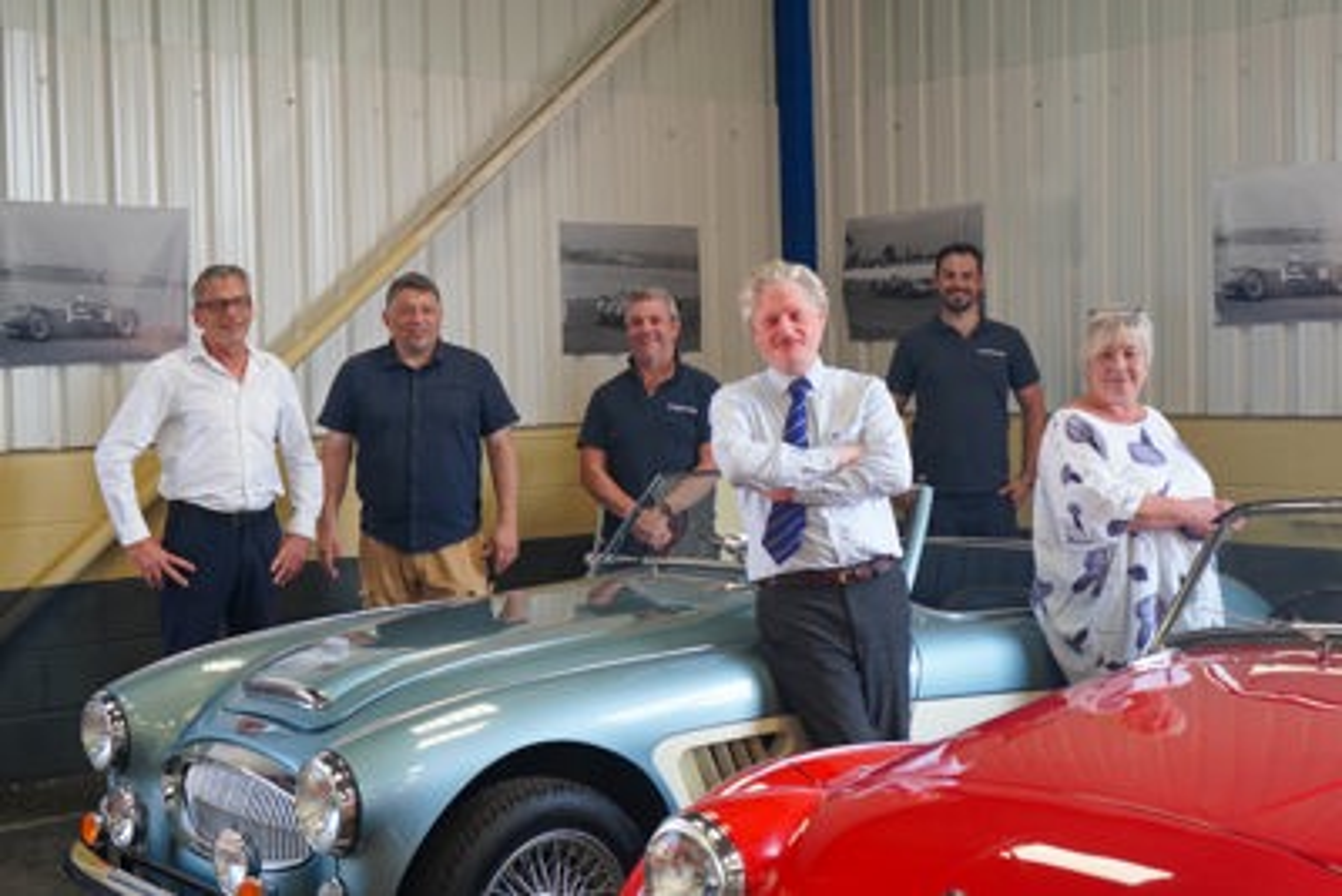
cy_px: 448
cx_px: 671
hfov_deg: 43.6
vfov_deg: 29.9
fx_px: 1678
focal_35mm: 45
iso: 1250
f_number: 4.5
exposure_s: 1/160
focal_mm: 45
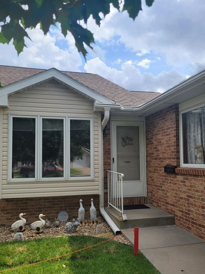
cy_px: 152
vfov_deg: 61.5
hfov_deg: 48.2
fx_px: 229
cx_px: 99
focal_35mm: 29
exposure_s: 1/1761
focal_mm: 5.4
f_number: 1.8
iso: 40
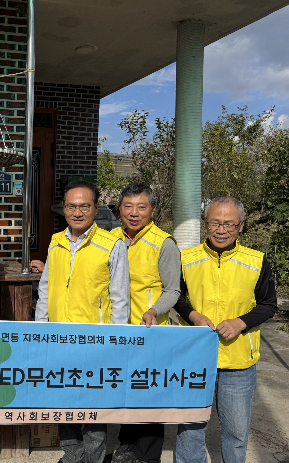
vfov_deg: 56.7
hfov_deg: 33.8
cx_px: -5
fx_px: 429
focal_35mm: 34
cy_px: 231
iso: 80
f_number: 1.78
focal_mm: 6.76
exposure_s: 1/7937
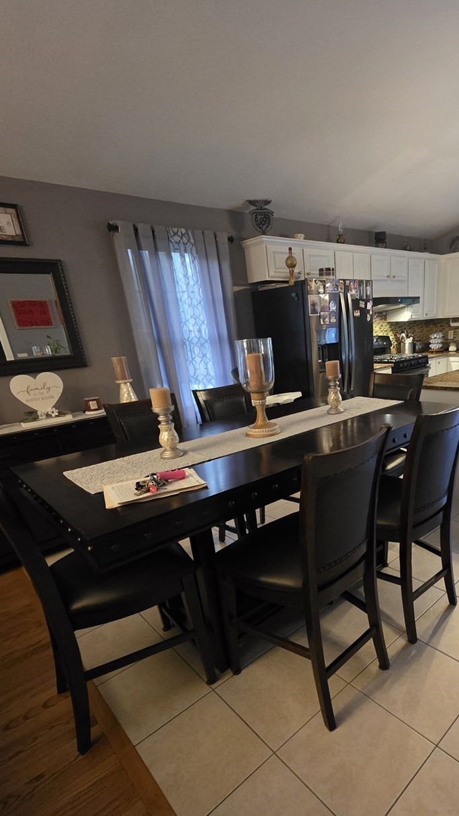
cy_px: 472
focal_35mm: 18
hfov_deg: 59.4
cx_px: 313
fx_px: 389
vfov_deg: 91.9
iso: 1000
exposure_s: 1/60
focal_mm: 2.2
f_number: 1.9
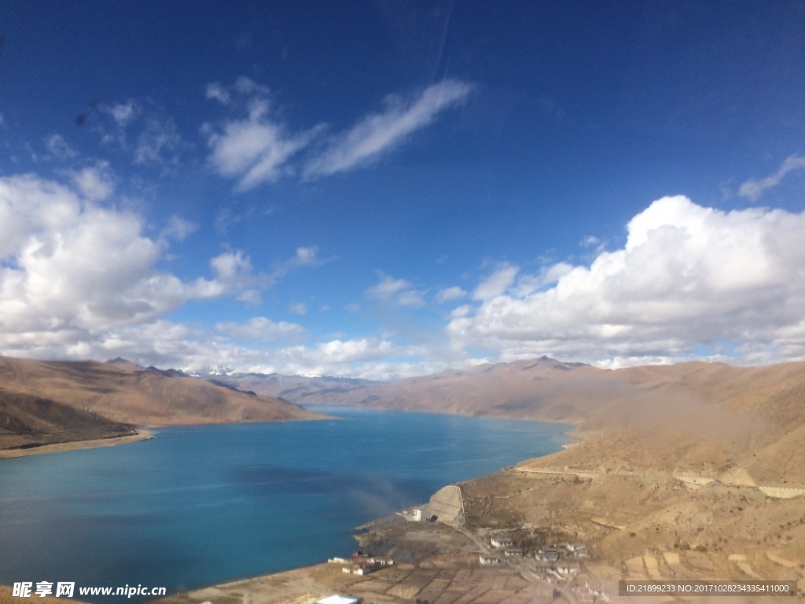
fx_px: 674
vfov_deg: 48.2
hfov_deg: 61.7
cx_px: 402
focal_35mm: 29
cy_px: 302
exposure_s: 1/2415
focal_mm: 4.15
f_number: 2.2
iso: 32
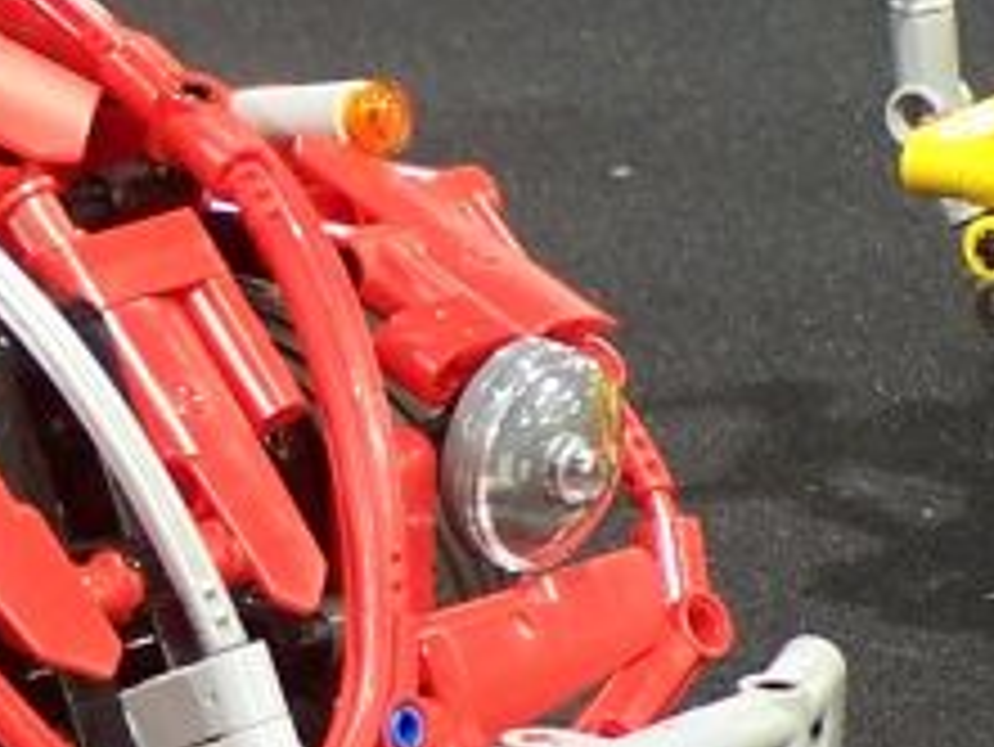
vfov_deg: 2.3
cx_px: -1219
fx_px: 18474
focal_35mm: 643
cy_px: 63
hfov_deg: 3.1
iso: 80
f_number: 3.2
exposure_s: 1/3
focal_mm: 23.1
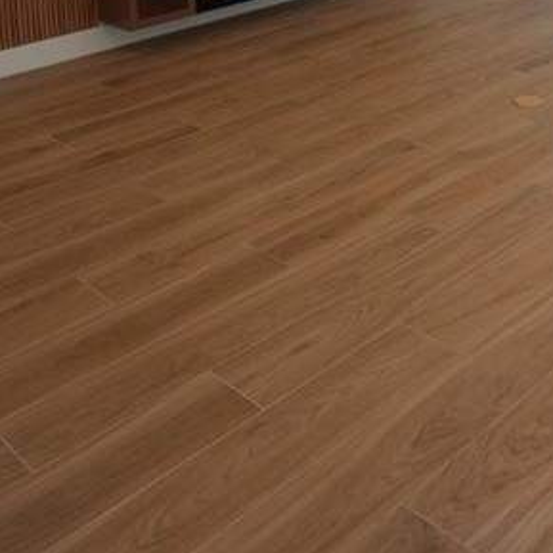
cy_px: -153
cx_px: 476
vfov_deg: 28.0
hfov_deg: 32.1
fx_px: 922
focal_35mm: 51
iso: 1000
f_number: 4
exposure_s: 1/160
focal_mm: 16
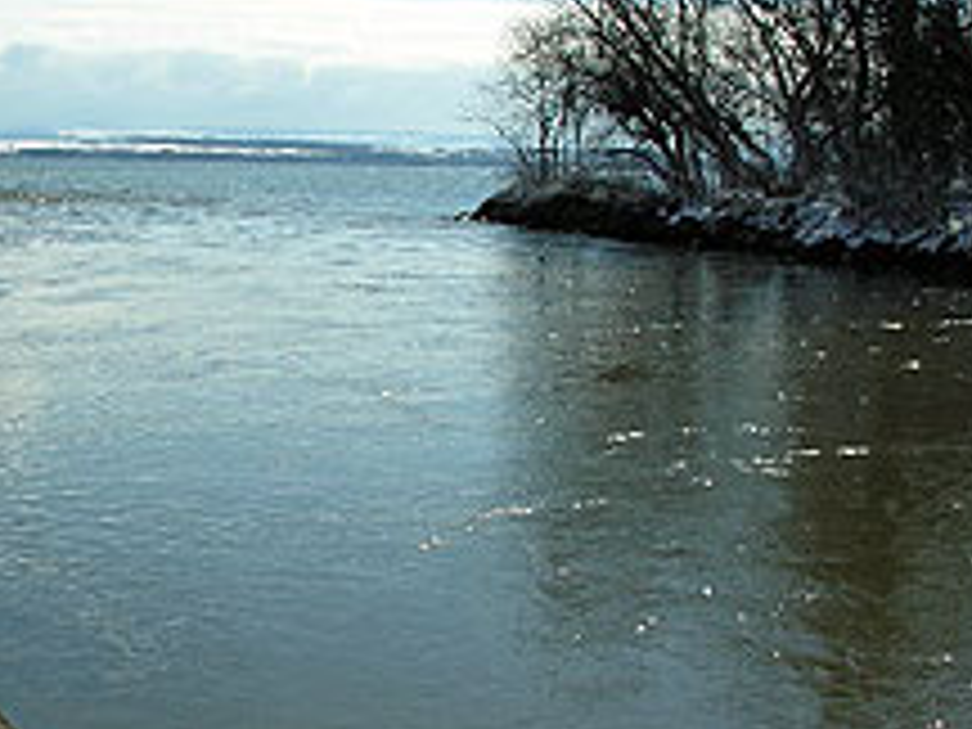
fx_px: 2050
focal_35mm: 73
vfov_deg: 20.2
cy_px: 346
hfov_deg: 26.3
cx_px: 243
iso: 50
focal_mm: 8.9
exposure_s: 1/377
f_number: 7.1
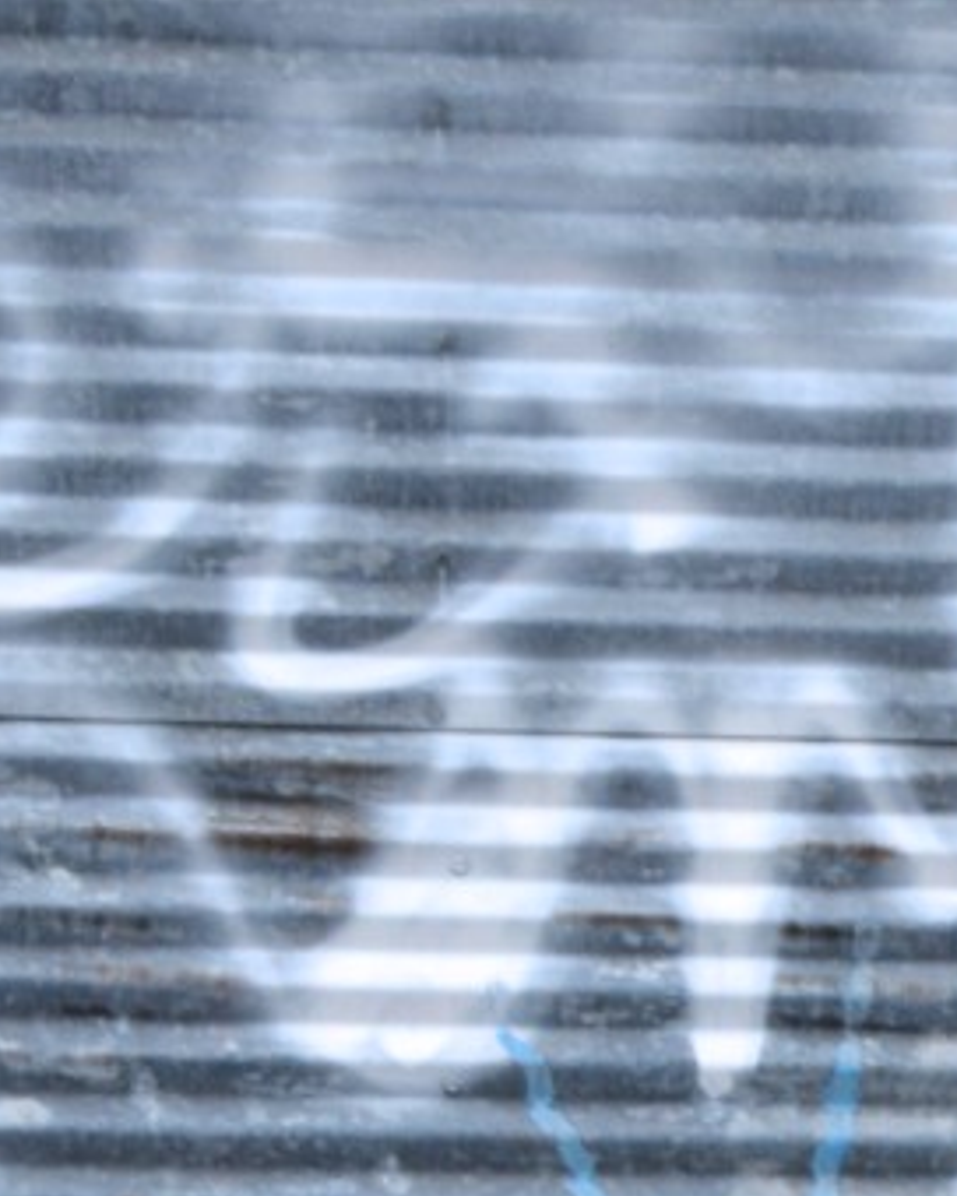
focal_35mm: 254
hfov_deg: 6.0
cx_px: 1715
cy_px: 2811
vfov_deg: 7.2
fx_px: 8993
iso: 320
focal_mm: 30
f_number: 8
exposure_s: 1/250
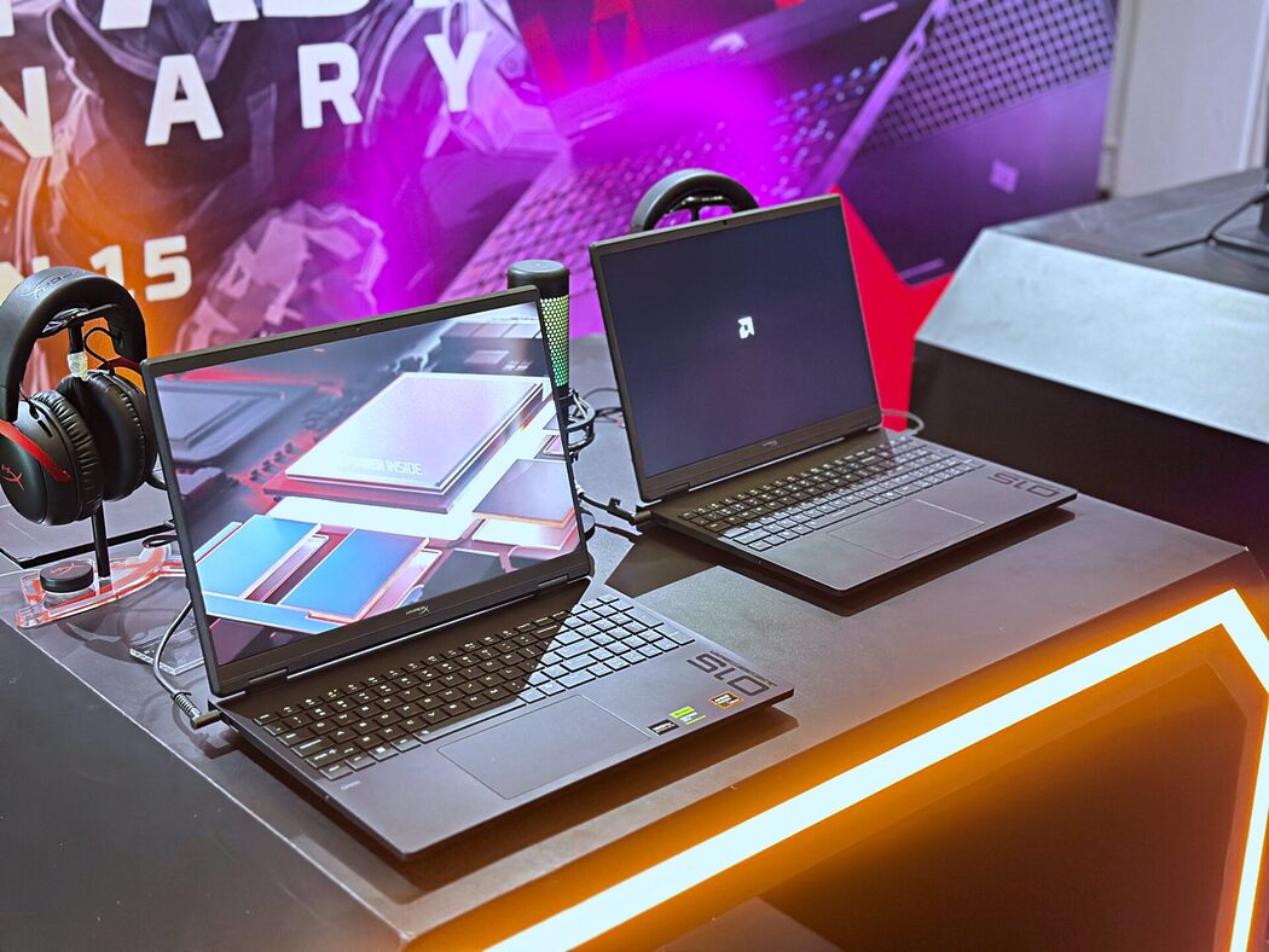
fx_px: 1760
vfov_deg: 30.3
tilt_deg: -21.2
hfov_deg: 39.6
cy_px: 476
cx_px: 634
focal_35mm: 48
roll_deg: -1.3
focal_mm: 6.86
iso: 640
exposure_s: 1/33
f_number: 1.78
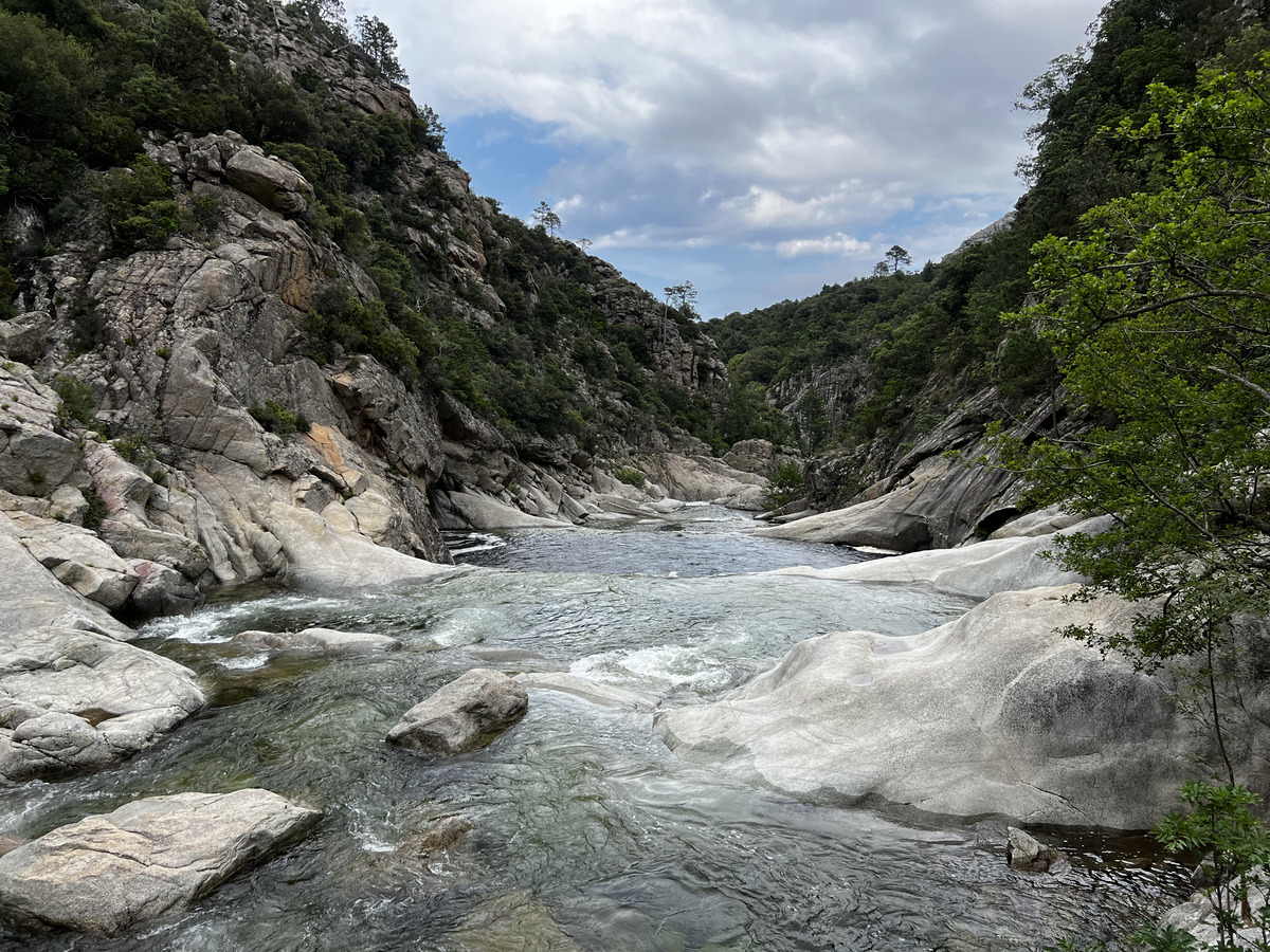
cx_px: 635
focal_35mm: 26
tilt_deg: -5.6
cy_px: 476
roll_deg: +0.5
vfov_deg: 53.1
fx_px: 954
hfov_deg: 67.3
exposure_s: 1/1669
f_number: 1.5
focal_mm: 5.7
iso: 50
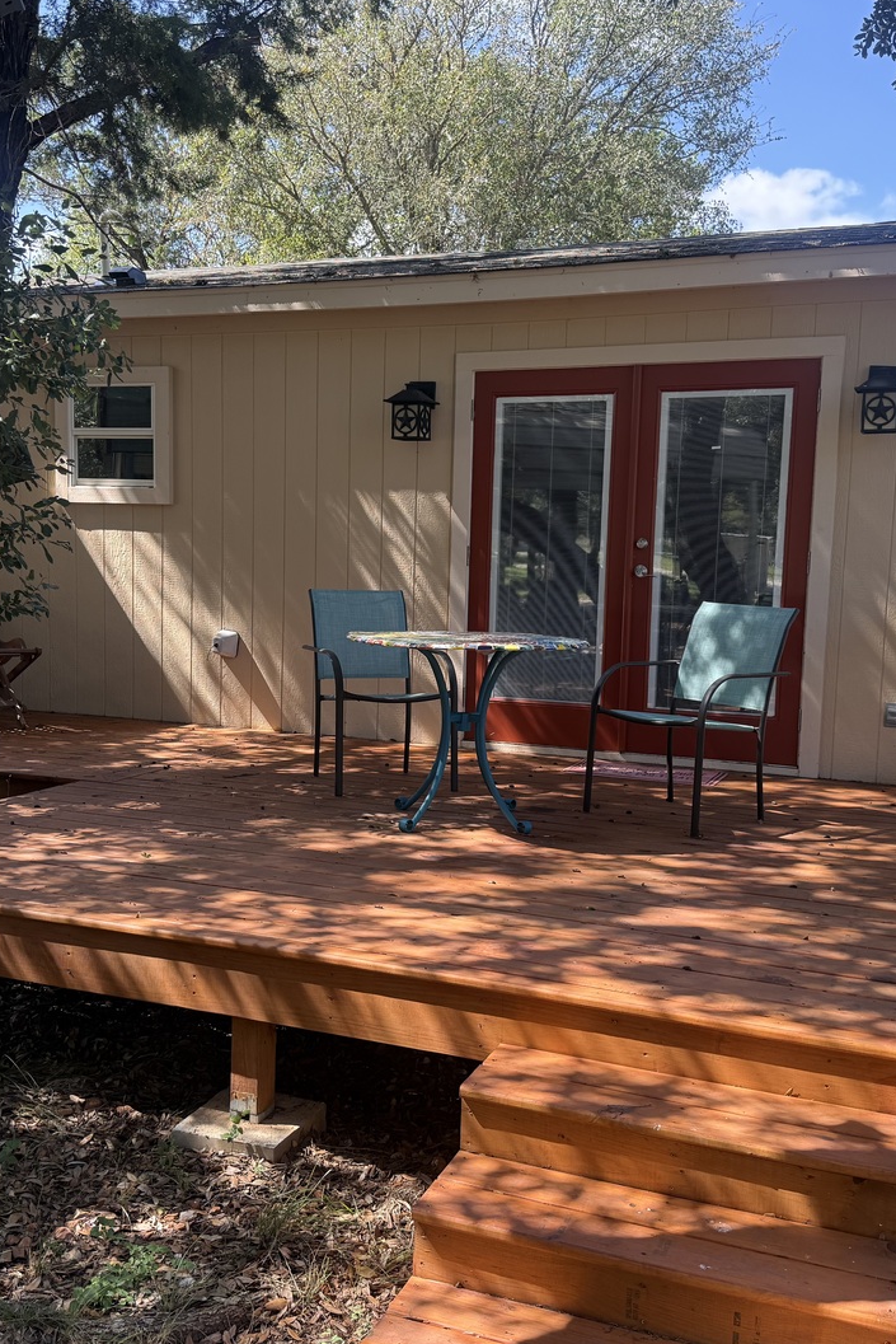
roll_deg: -2.8
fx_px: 1269
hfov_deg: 38.9
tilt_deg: -3.8
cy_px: 678
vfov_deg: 55.8
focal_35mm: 34
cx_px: 436
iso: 100
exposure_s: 1/695
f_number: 1.78
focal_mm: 6.76
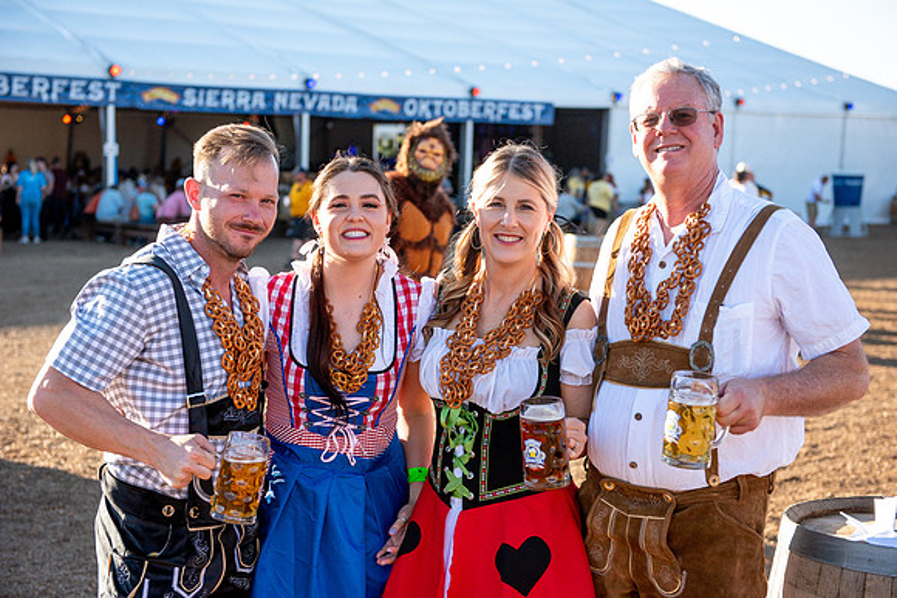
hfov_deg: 34.5
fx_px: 1445
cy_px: 299
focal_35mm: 58
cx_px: 448
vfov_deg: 23.4
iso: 1000
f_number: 4
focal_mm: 58
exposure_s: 1/3200
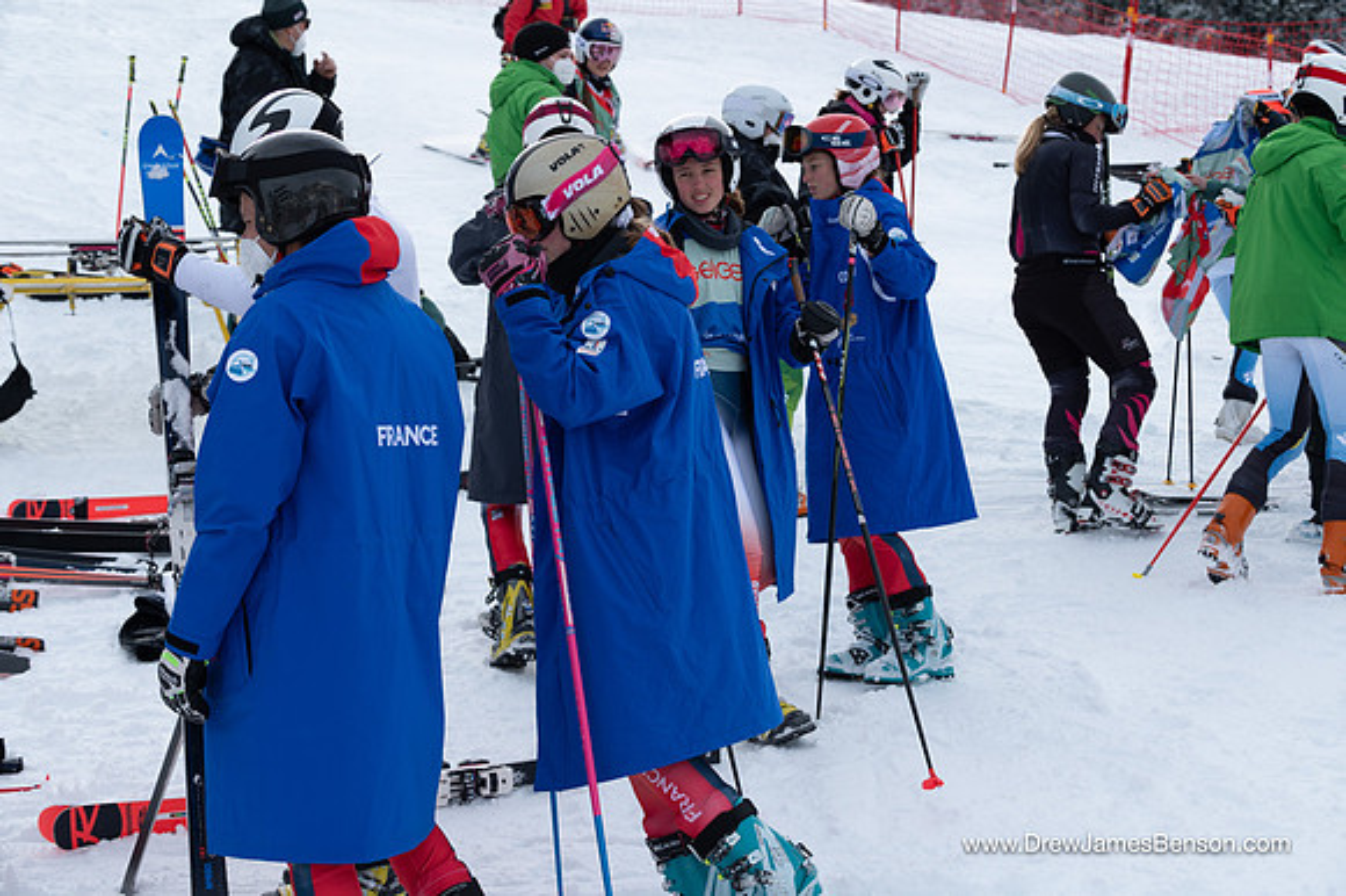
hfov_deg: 28.9
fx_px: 2616
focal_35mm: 70
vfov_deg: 19.4
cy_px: 448
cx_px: 673
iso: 320
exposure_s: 1/1000
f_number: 8
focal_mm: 70
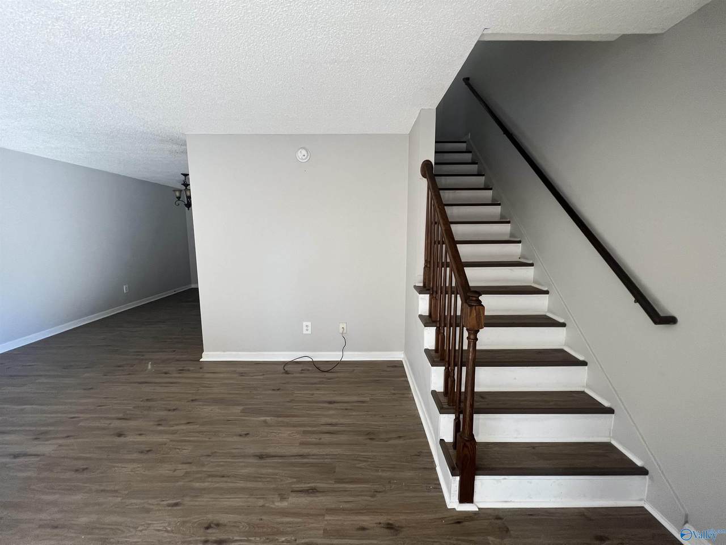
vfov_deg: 89.9
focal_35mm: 13
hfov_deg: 106.2
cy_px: 272
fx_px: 273
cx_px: 363
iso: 160
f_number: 1.8
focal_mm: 1.57
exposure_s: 1/99
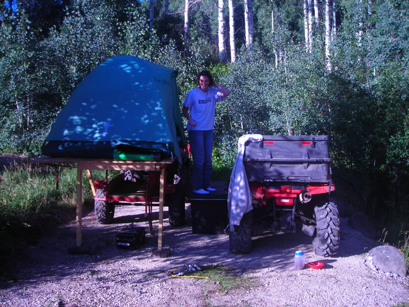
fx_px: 449
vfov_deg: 37.7
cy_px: 154
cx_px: 204
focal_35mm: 38
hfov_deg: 49.0
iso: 50
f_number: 3.2
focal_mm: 6.3
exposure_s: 1/312
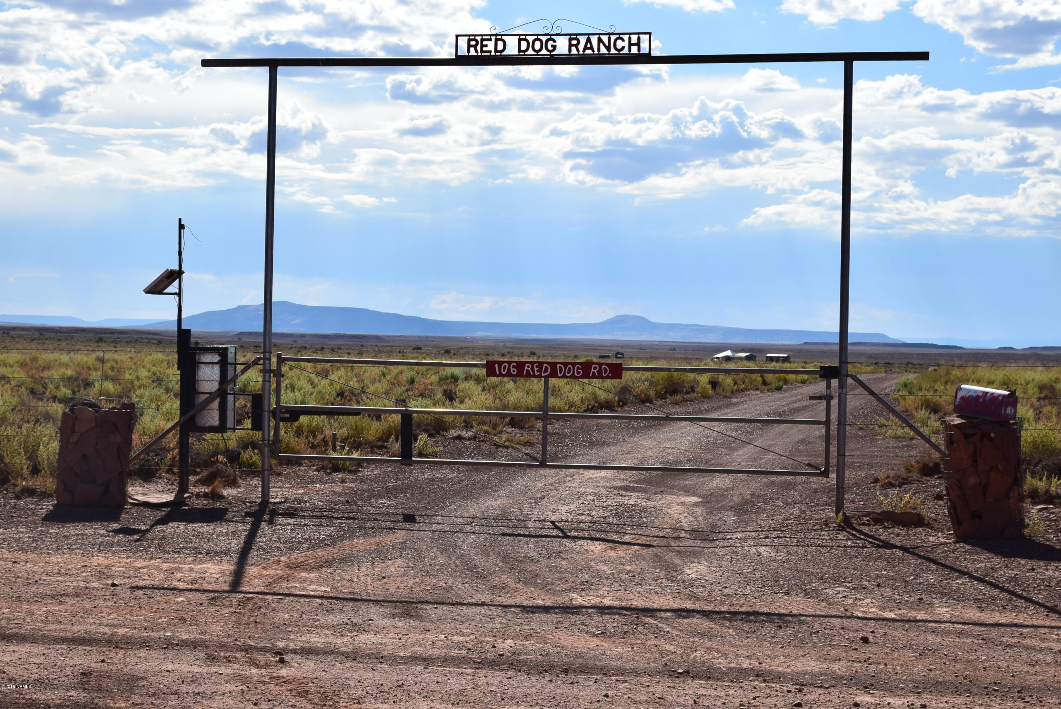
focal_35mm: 68
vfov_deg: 20.2
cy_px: 354
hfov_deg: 29.8
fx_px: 1991
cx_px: 530
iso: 200
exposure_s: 1/640
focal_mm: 45
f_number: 11
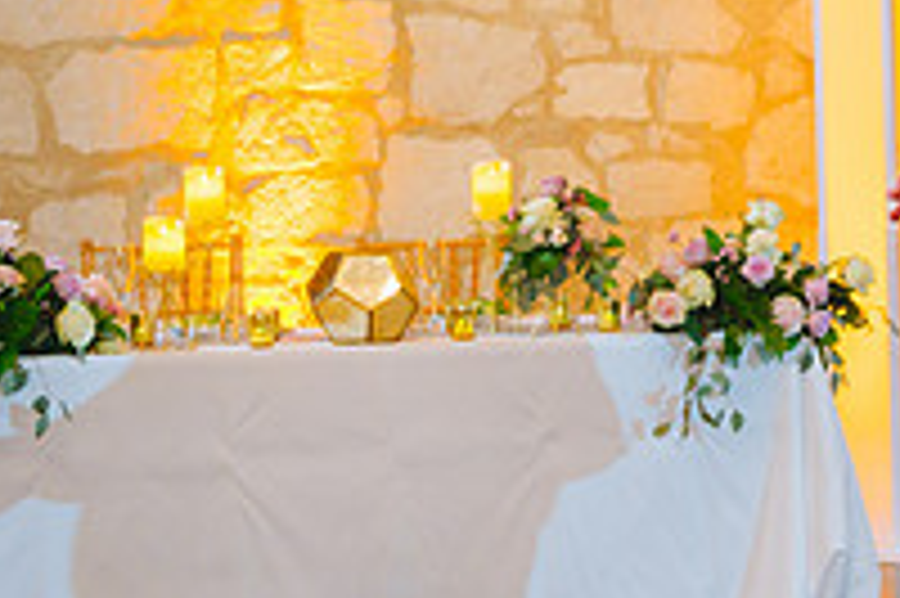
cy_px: 360
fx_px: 2898
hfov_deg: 16.8
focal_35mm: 116
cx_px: 1116
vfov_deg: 11.8
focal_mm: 40
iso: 1600
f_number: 2.8
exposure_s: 1/80
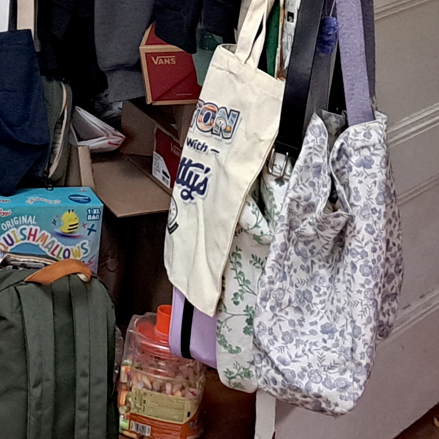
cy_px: -222
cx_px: -169
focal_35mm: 112
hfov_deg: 14.7
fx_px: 1607
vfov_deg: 14.5
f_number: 1.8
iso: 320
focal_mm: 5.23
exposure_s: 1/60
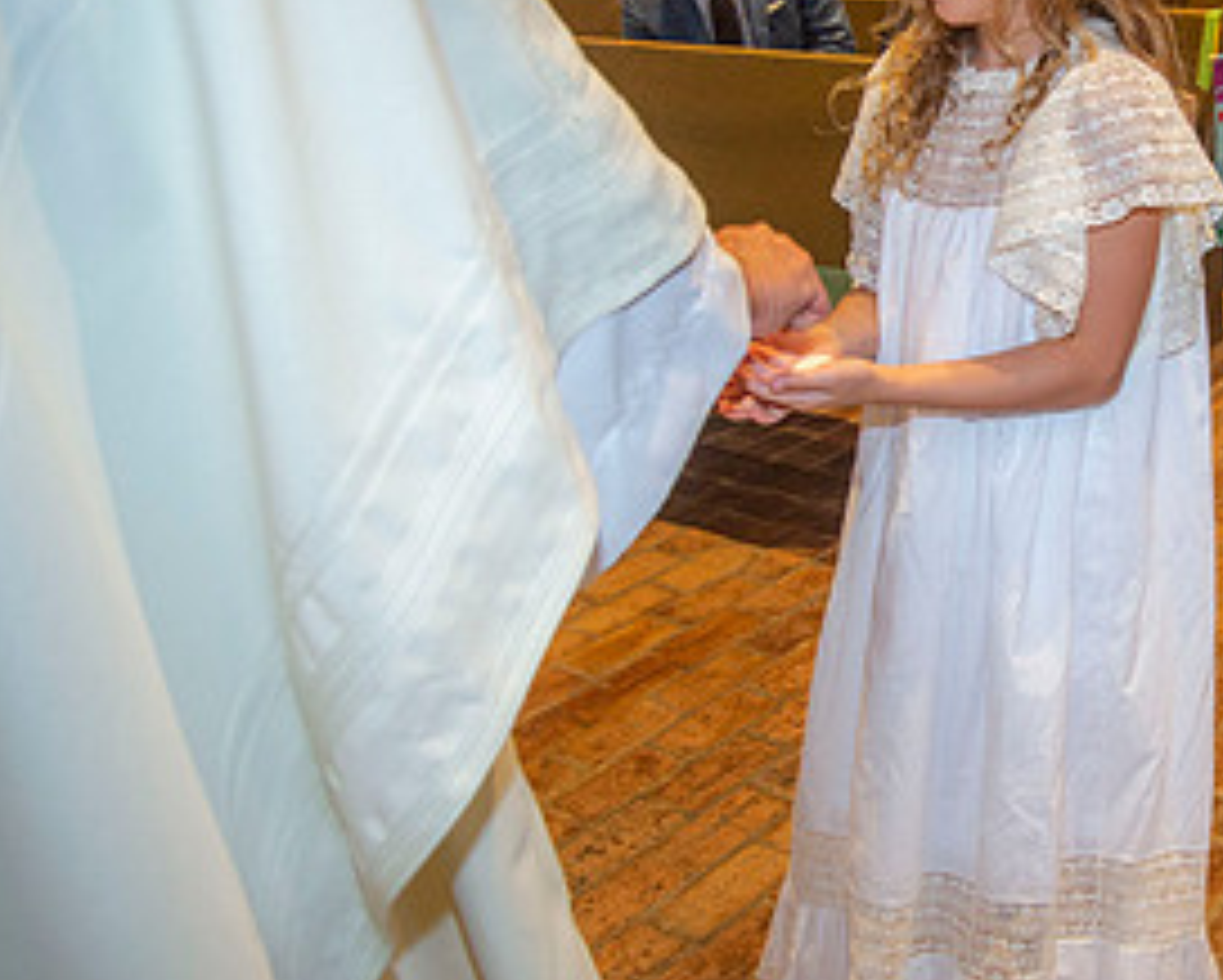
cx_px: 1111
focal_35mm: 48
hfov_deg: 36.3
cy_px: 301
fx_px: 1739
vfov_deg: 31.2
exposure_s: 1/125
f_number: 5
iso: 1600
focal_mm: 24
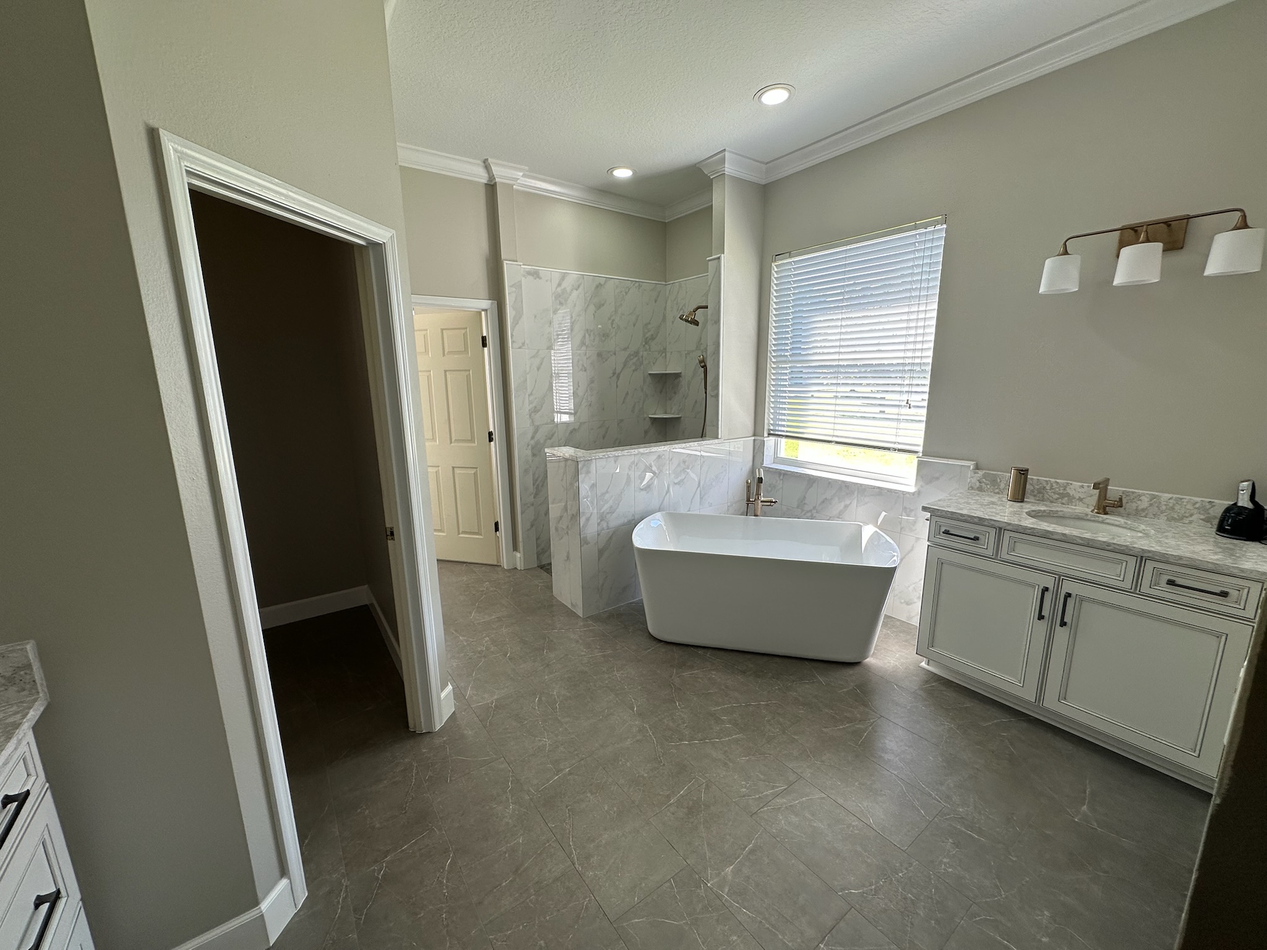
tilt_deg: -11.6
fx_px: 512
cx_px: 634
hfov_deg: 102.1
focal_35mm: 14
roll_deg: +0.7
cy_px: 475
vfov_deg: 85.7
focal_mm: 2.22
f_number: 2.2
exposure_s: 1/124
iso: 40
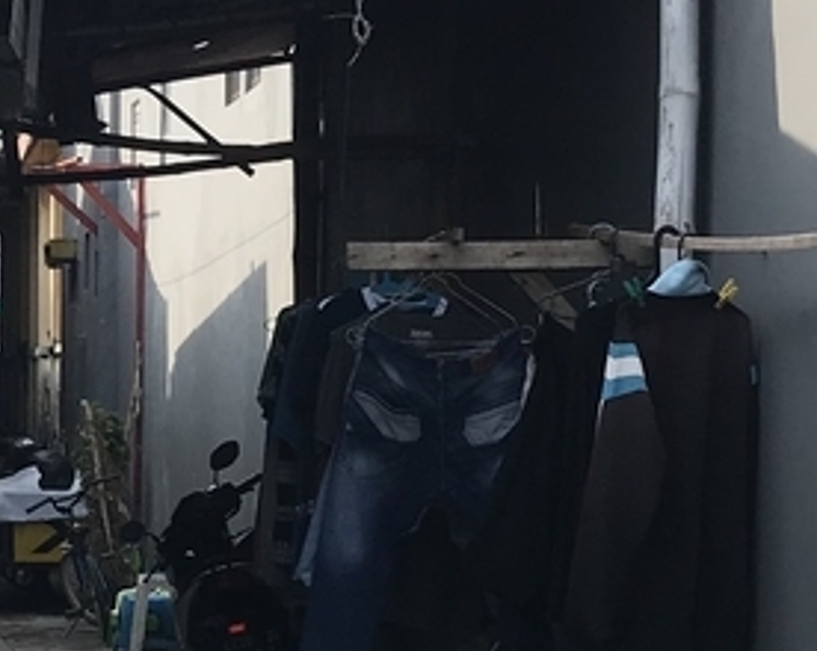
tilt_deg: -5.8
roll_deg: -0.6
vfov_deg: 12.7
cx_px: 370
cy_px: 728
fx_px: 2873
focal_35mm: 119
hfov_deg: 16.2
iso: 20
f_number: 1.8
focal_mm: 3.99
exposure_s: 1/939
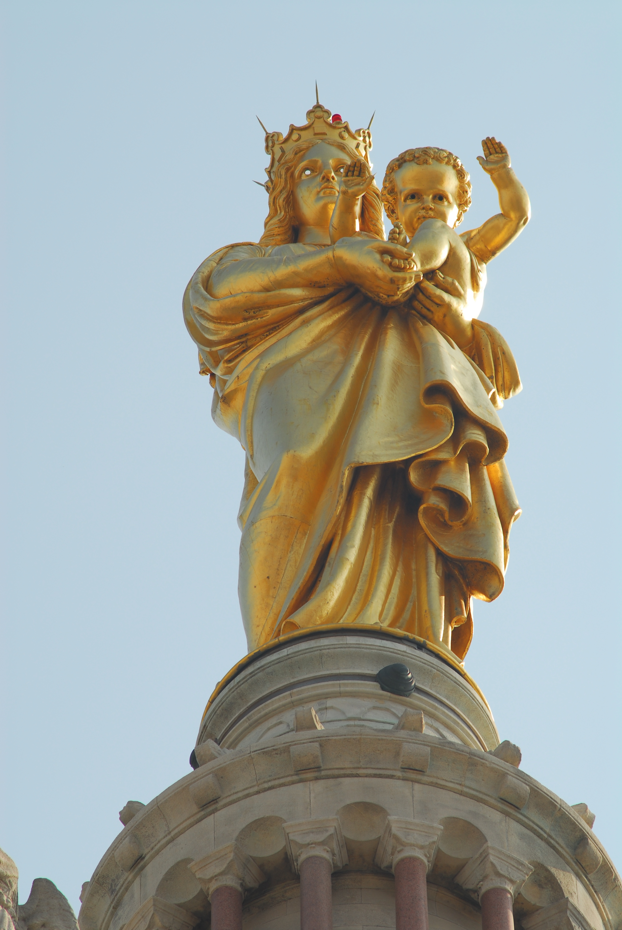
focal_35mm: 300
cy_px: 465
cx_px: 311
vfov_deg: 6.9
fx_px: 7752
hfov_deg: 4.6
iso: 100
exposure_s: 1/320
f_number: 8
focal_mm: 200
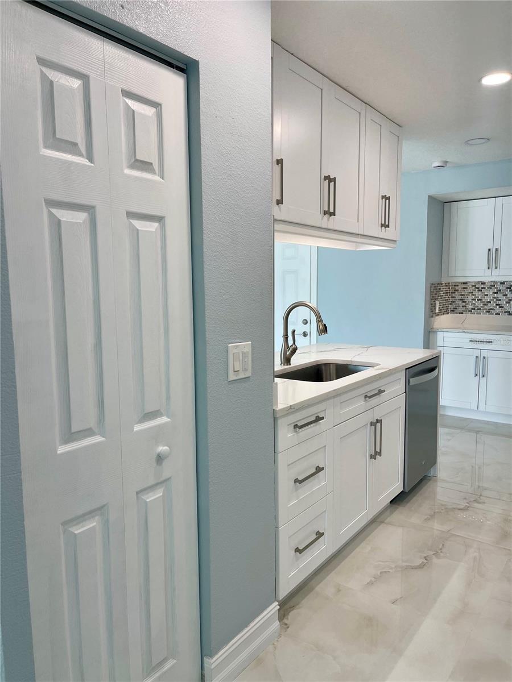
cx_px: 256
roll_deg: +1.1
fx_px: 493
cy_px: 341
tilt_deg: -6.5
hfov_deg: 54.9
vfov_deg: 69.4
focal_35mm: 25
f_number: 1.6
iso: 40
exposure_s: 1/120
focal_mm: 5.1
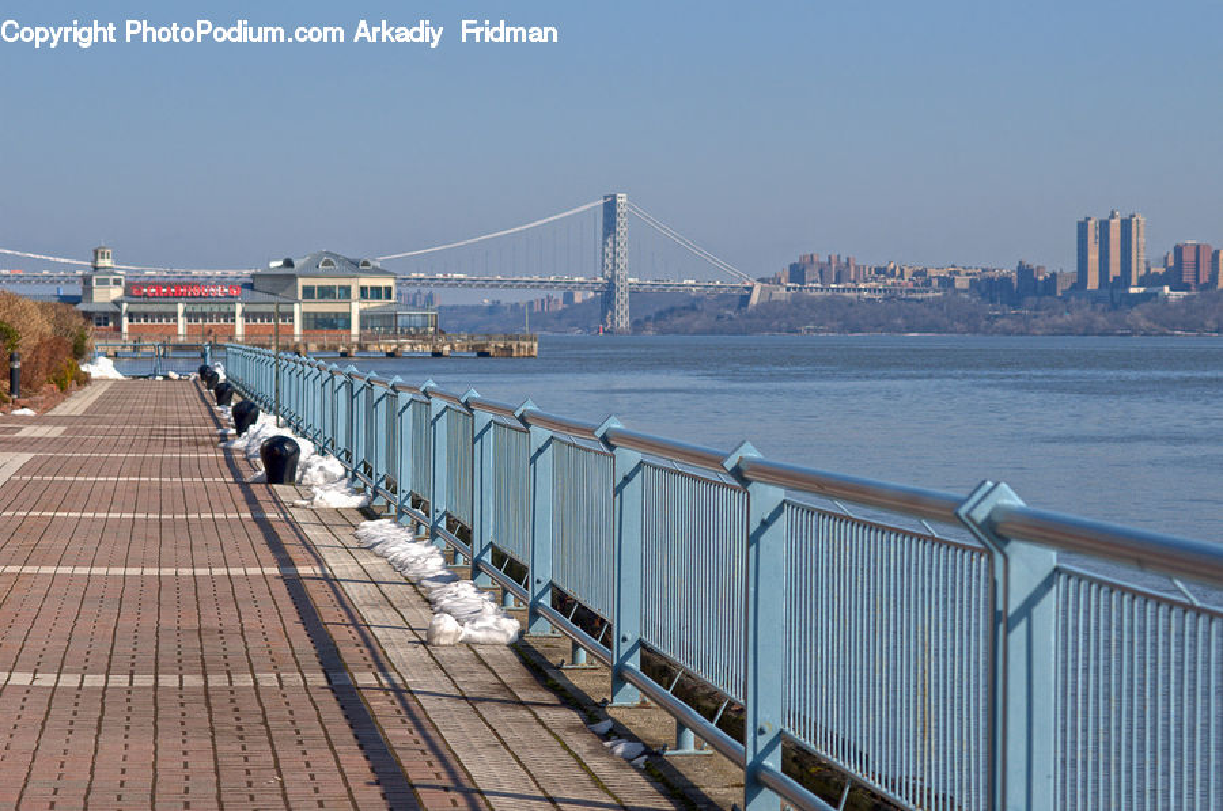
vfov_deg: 10.7
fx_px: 4324
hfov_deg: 16.1
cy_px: 406
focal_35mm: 128
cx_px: 612
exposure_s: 1/2000
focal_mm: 85
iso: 320
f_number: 6.3
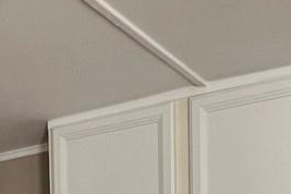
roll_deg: +1.7
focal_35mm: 81
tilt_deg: -4.6
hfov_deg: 24.3
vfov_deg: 14.1
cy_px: 388
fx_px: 655
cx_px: 27
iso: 200
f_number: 1.8
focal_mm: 1.57
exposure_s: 1/99
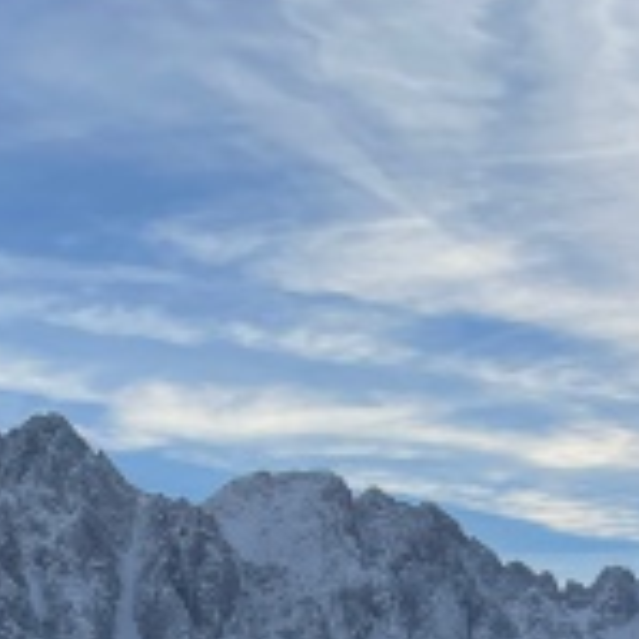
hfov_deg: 13.4
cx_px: 961
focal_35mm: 123
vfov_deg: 12.9
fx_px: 2569
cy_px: 1154
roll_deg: +0.6
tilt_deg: -8.7
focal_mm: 4.2
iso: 32
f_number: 1.6
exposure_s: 1/8403
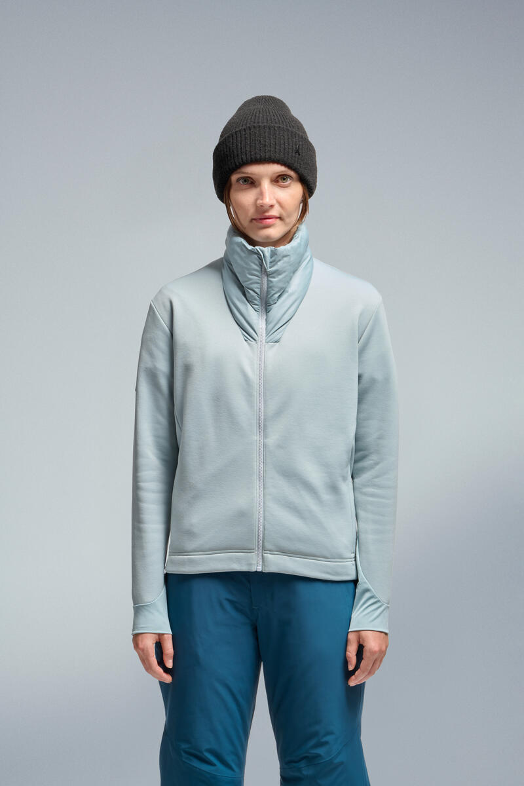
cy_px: 393
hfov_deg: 16.1
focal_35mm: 85
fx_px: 1856
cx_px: 262
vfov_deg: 23.9
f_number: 16
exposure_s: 1/160
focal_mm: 85
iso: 250
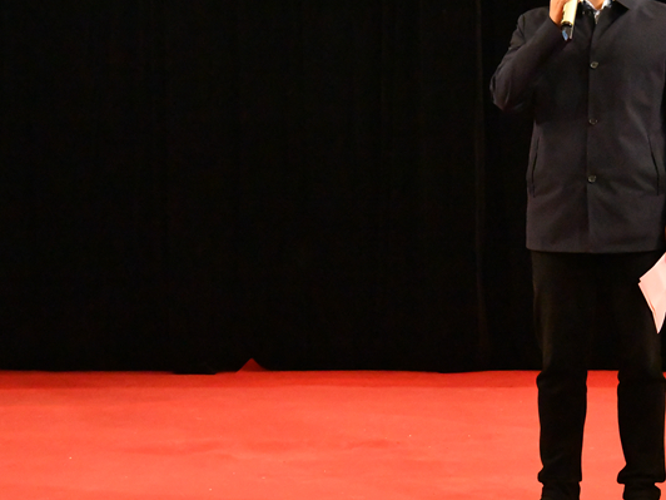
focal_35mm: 94
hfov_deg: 20.6
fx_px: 1809
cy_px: 202
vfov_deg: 15.7
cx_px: 560
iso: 25600
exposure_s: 1/1000
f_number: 10
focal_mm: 52
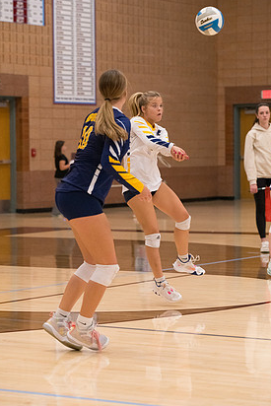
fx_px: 1478
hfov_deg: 10.5
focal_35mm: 131
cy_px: 202
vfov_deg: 15.6
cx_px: 134
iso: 8000
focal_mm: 120
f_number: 4.5
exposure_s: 1/1250
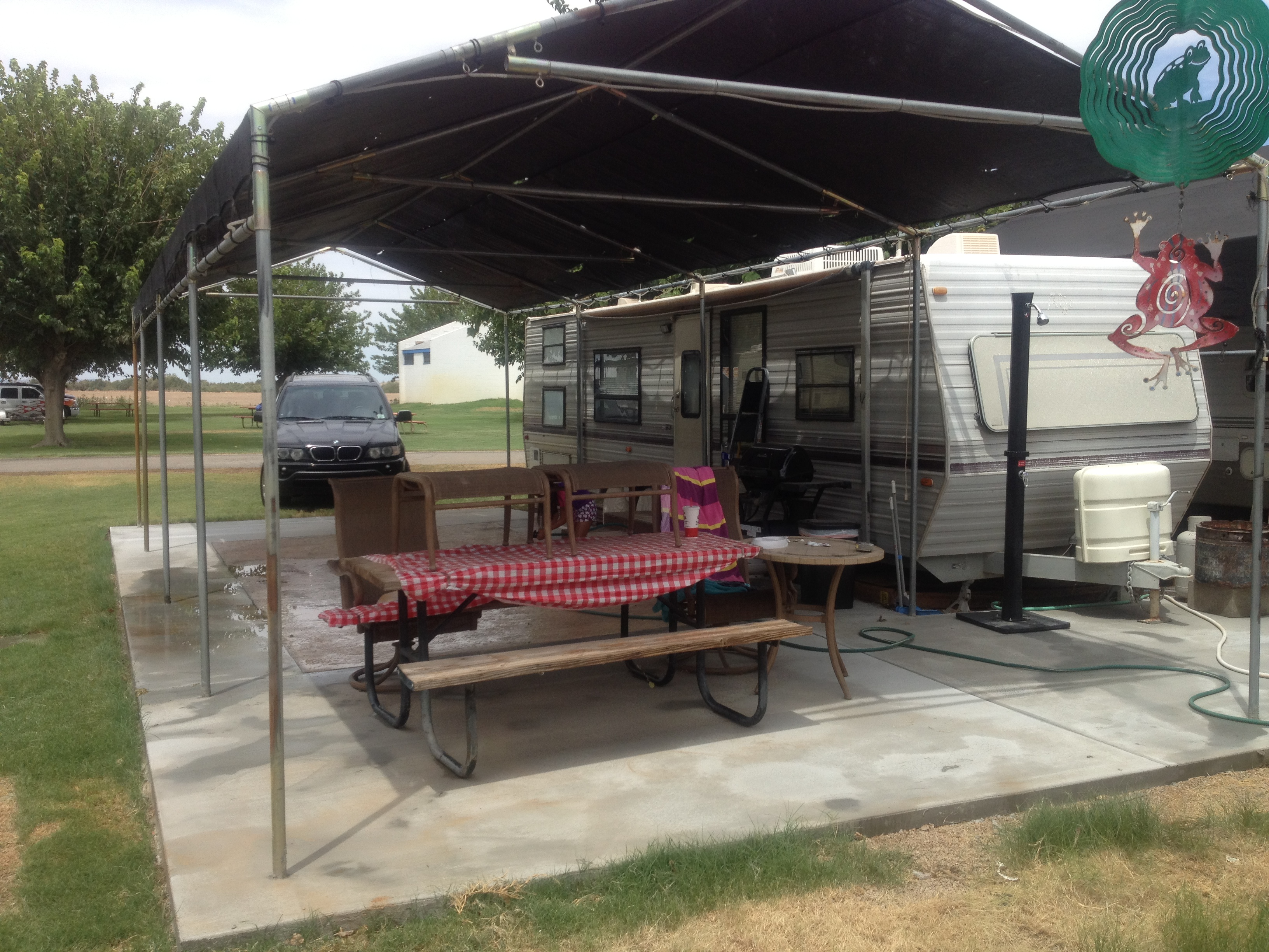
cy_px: 476
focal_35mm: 35
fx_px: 1283
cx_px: 634
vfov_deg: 40.7
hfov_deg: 52.6
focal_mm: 4.28
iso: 64
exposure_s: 1/1381
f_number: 2.4
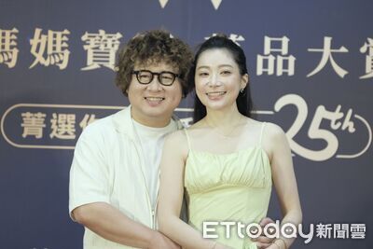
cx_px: 186
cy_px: 124
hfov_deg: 14.0
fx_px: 1524
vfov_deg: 9.3
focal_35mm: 147
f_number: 2.8
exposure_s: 1/160
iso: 1600
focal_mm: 98.2
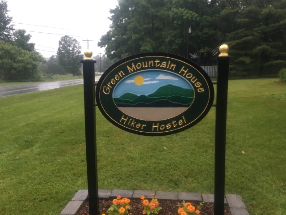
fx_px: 240
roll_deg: +0.3
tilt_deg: -10.5
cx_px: 143
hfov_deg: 61.7
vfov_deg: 48.2
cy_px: 108
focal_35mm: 29
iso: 80
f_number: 2.2
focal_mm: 4.15
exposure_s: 1/30
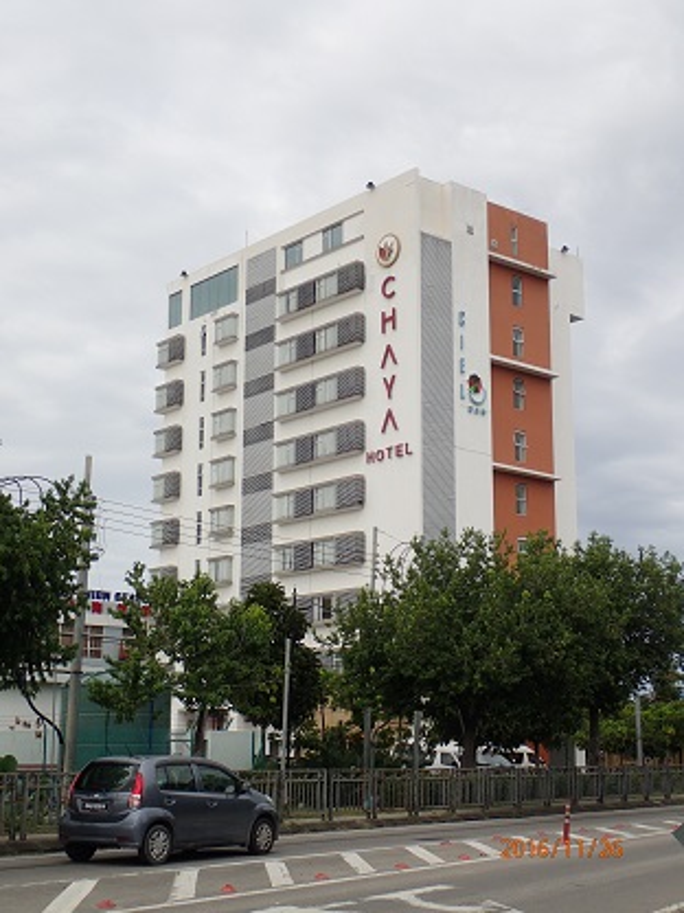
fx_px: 1291
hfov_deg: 29.7
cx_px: 342
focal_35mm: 49
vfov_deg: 38.9
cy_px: 456
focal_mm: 8.99
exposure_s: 1/800
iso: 100
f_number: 4.5
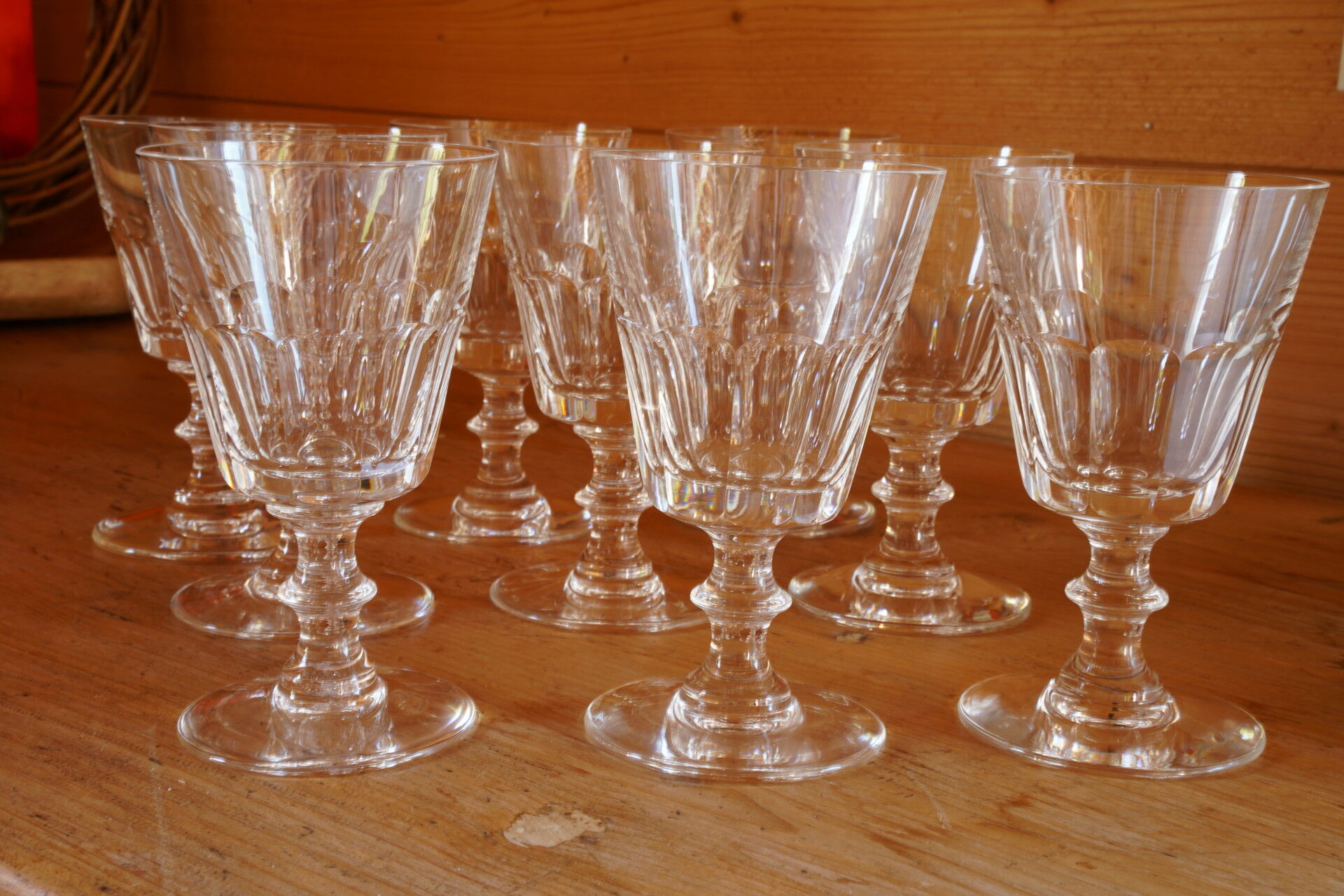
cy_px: 448
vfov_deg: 27.5
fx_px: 1829
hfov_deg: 40.3
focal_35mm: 49
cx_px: 672
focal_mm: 49
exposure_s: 4
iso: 200
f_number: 22
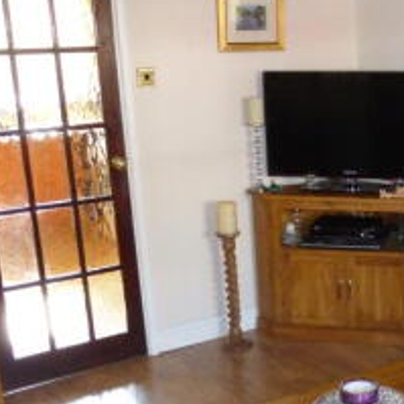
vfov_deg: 27.6
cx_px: 435
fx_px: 819
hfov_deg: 25.8
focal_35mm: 62
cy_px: 269
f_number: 3.3
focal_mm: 4.3
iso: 640
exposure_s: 1/60
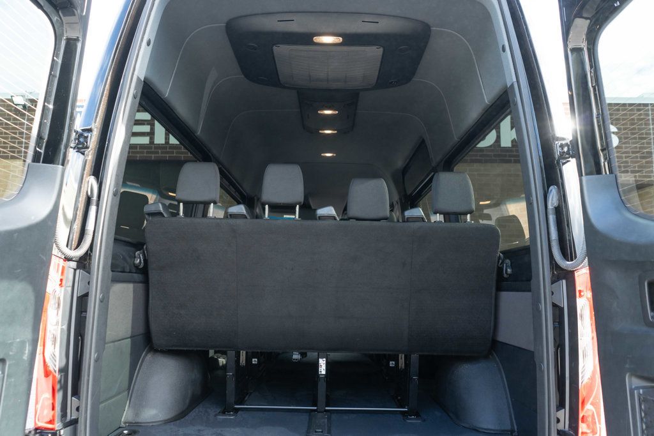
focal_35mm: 28
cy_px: 218
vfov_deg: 46.4
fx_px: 509
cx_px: 327
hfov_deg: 65.5
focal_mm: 28
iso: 800
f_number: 4
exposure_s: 1/320
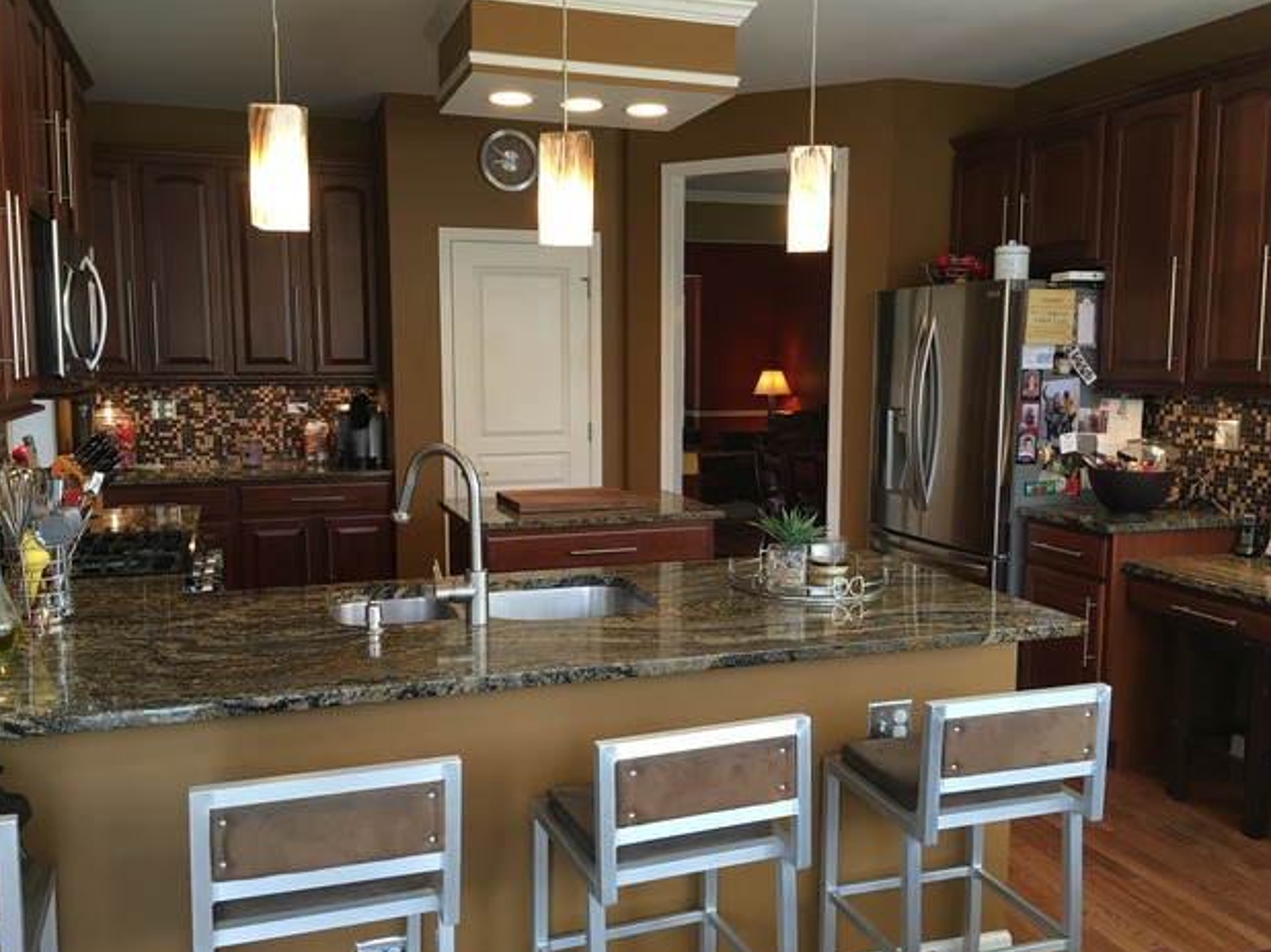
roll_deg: -0.2
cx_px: 637
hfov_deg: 60.0
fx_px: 1101
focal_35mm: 30
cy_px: 486
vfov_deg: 46.8
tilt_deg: -6.2
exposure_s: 1/30
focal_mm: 4.15
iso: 40
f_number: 2.2
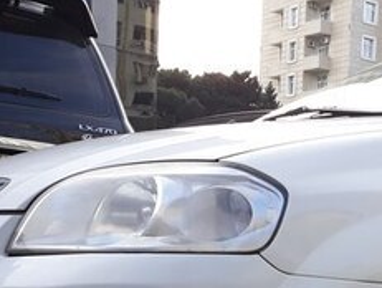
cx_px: 400
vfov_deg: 18.1
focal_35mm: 77
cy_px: 353
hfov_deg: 24.0
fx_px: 851
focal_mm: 3.71
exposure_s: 1/311
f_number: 1.7
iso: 40
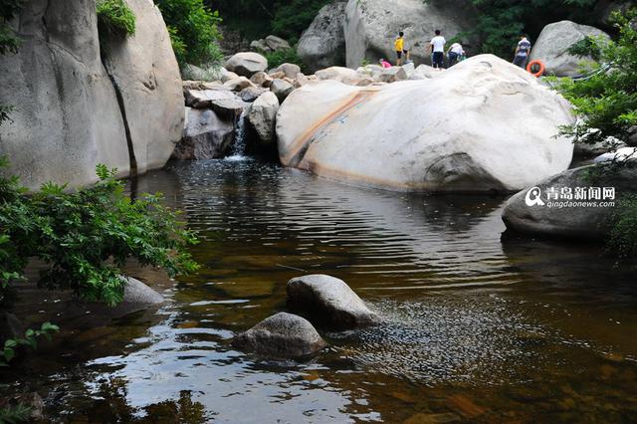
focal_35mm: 48
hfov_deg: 41.1
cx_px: 318
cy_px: 212
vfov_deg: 28.0
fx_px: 849
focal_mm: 48
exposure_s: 1/1000
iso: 200
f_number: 3.2
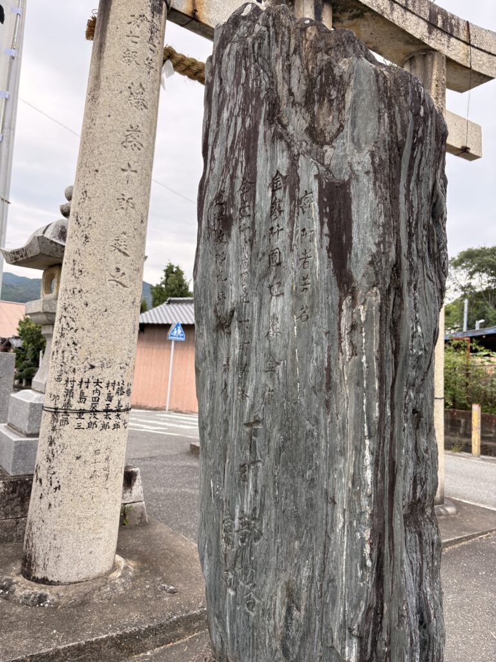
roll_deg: -3.8
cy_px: 331
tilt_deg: +3.7
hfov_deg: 53.1
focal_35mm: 26
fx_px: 497
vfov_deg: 67.3
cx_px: 248
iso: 64
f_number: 1.6
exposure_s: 1/548
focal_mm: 5.96
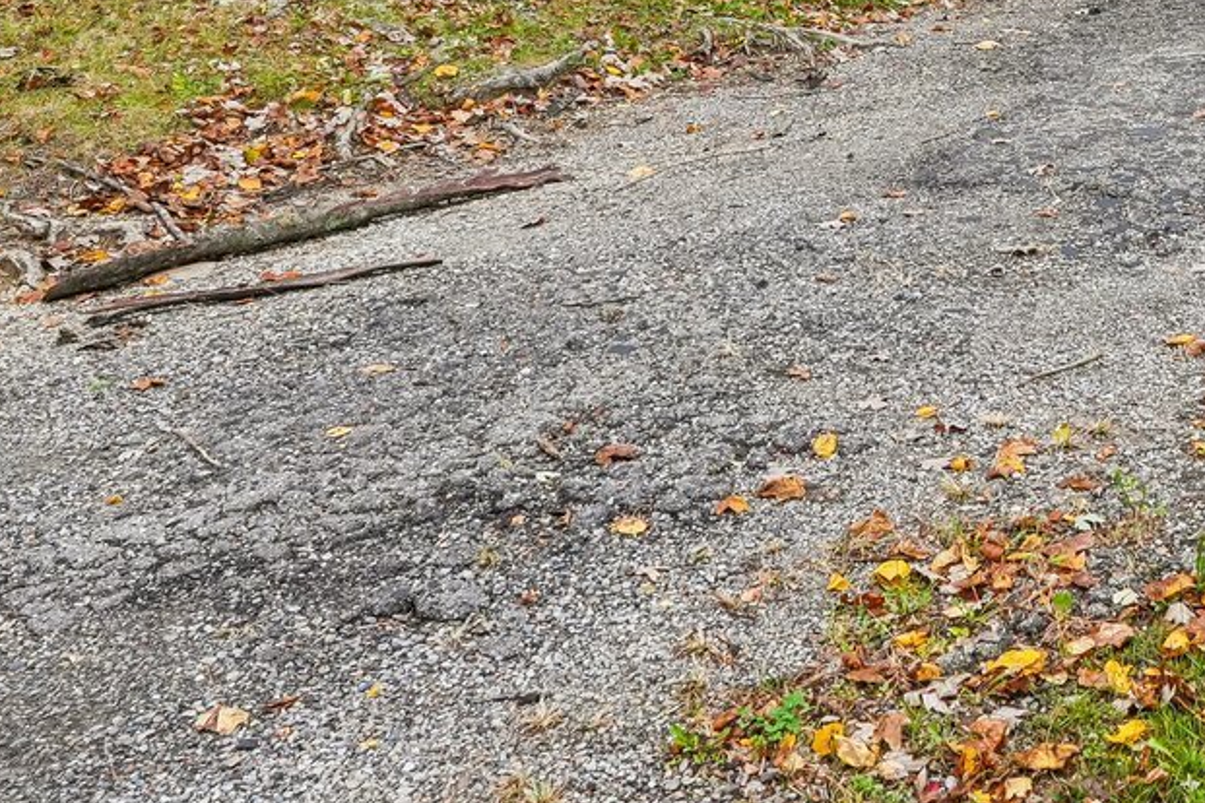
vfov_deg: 18.1
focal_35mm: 68
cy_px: -364
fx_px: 2264
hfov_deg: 28.0
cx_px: 1215
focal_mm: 20.5
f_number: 8
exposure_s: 1/30
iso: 800
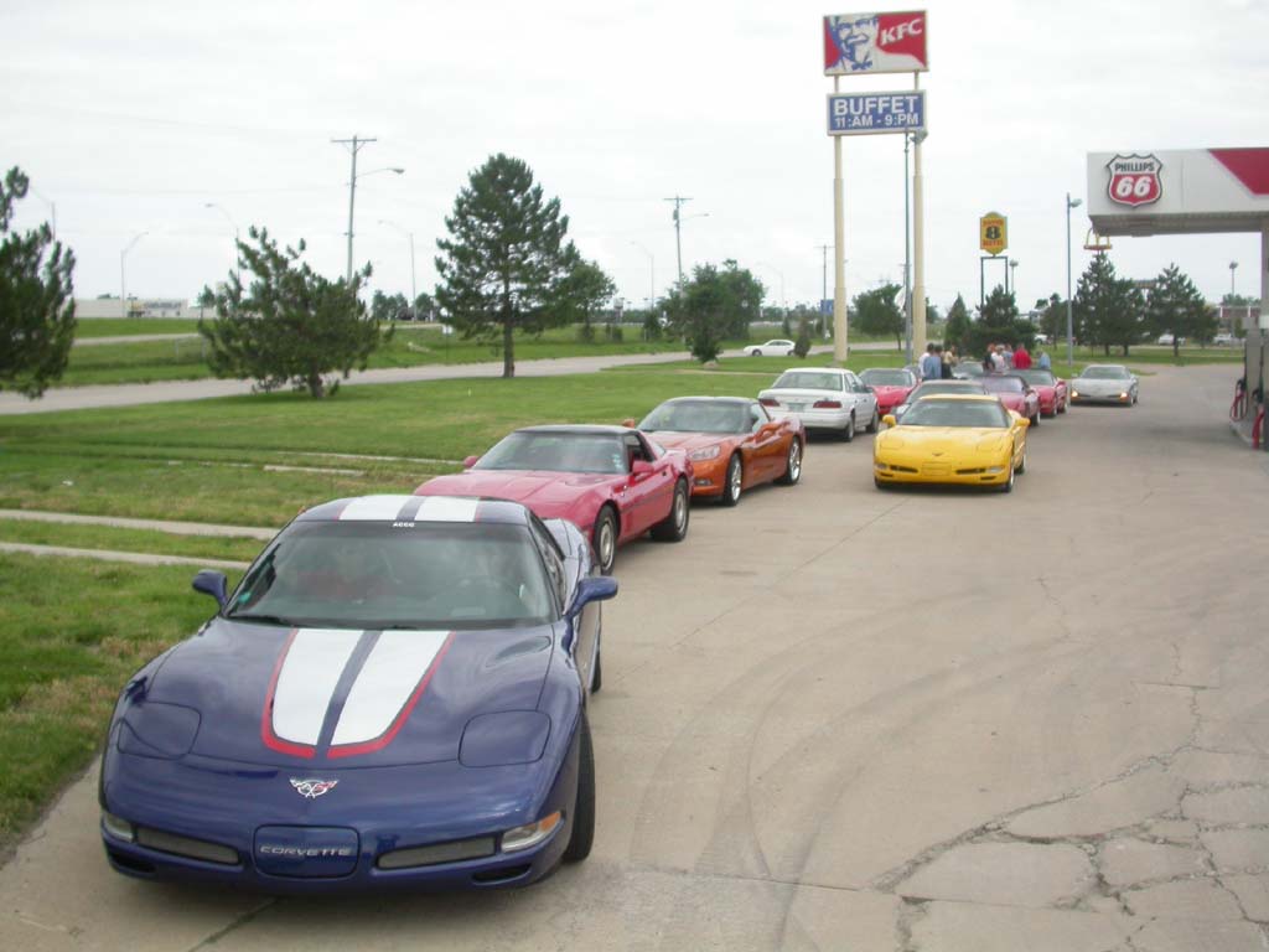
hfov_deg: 49.0
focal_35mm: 38
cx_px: 634
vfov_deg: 37.7
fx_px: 1393
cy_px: 476
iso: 100
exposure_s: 1/1000
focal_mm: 7.85
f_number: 2.6
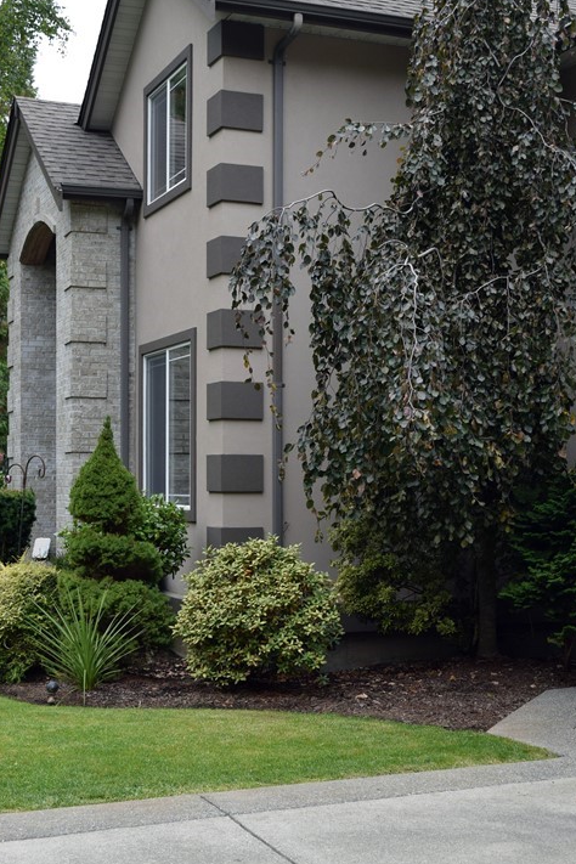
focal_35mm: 55
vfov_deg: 36.2
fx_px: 1320
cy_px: 413
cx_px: 369
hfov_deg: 24.5
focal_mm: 24
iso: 400
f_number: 6.3
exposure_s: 1/125
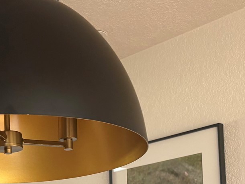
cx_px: 45
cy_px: 232
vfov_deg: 17.1
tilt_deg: +6.8
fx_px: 580
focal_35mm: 82
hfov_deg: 23.4
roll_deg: +1.0
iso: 160
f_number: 1.6
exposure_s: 1/60
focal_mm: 5.96
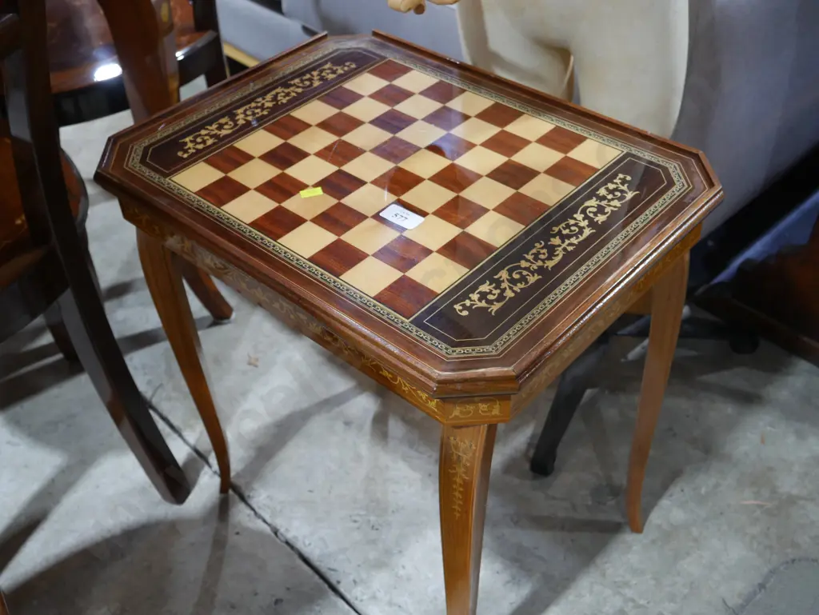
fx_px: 947
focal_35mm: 40
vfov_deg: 36.0
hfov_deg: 46.8
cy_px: 308
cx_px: 410
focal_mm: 20
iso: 1000
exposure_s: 1/60
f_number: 4.4
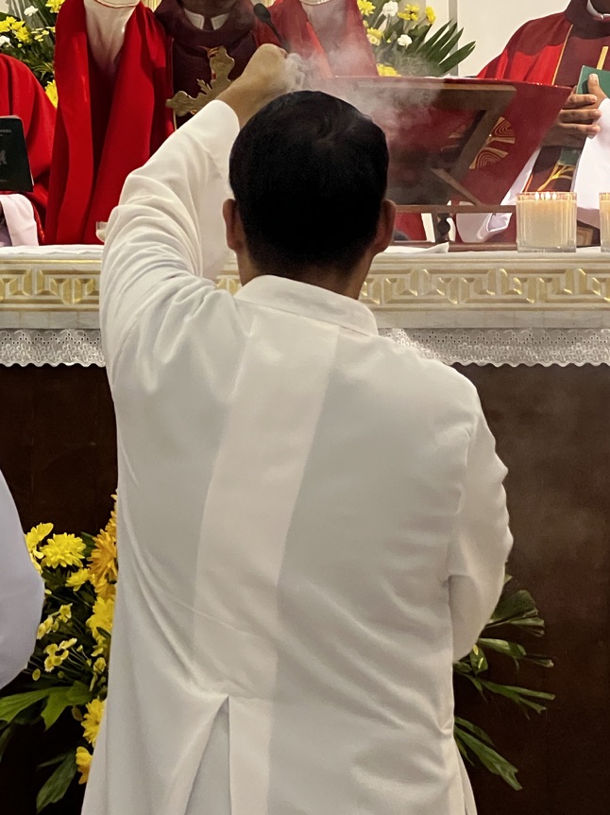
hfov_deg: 10.3
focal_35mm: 143
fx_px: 3362
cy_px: 73
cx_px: 112
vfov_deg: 13.7
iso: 500
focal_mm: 9
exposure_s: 1/50
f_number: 2.8
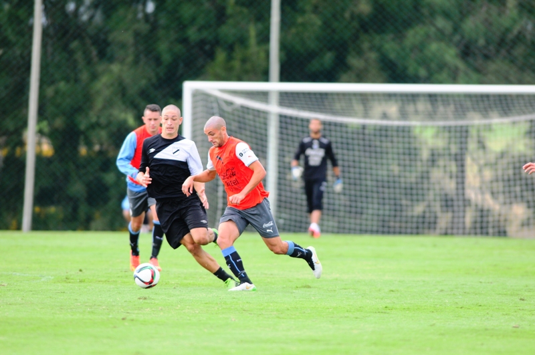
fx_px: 6678
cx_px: 268
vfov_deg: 3.0
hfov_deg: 4.6
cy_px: 178
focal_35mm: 450
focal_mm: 300
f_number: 4
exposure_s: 1/800
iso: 400
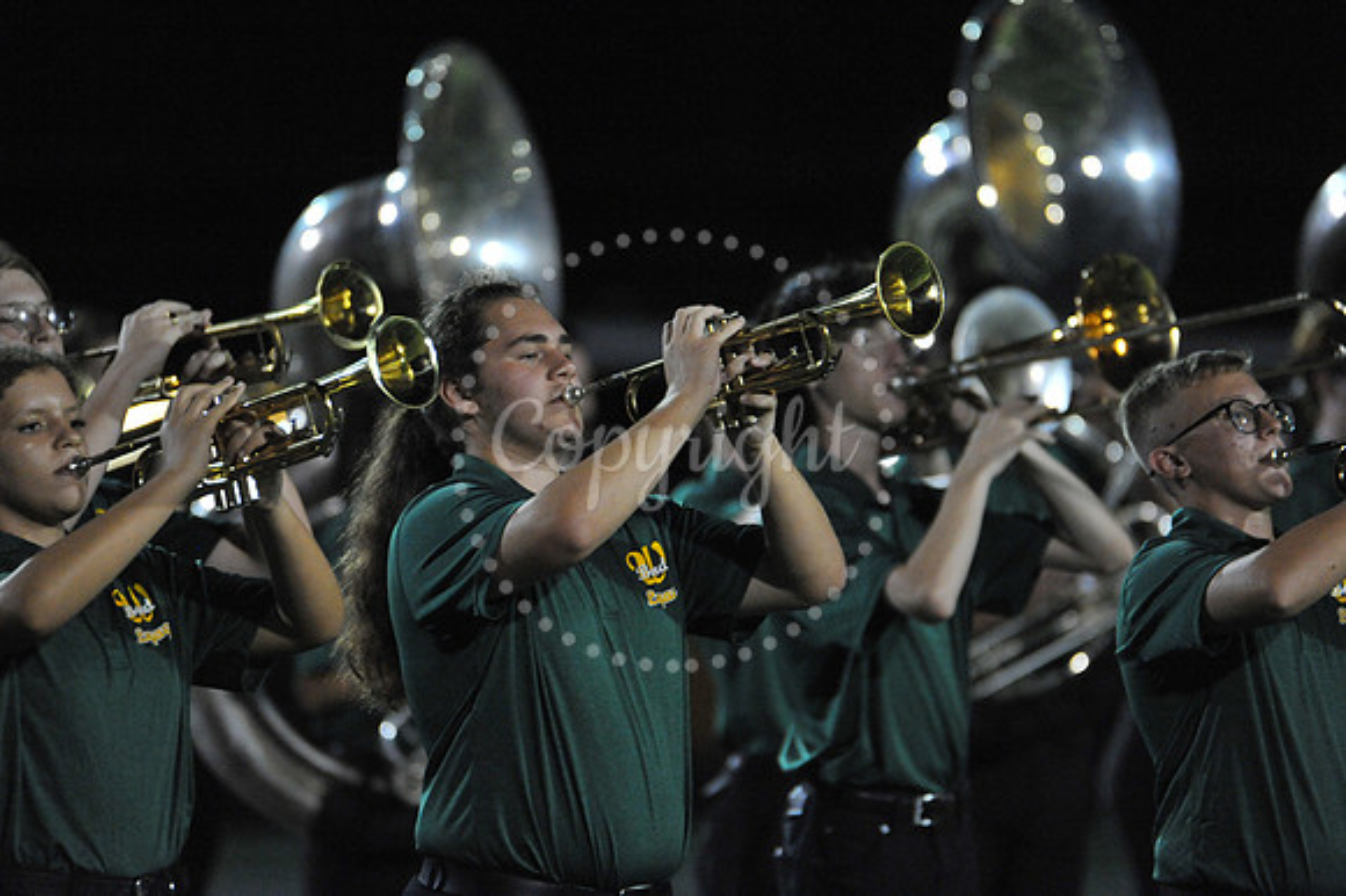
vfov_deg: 2.3
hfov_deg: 3.4
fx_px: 22420
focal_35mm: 600
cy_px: 448
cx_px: 673
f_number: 6.3
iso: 6400
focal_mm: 600
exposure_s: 1/200
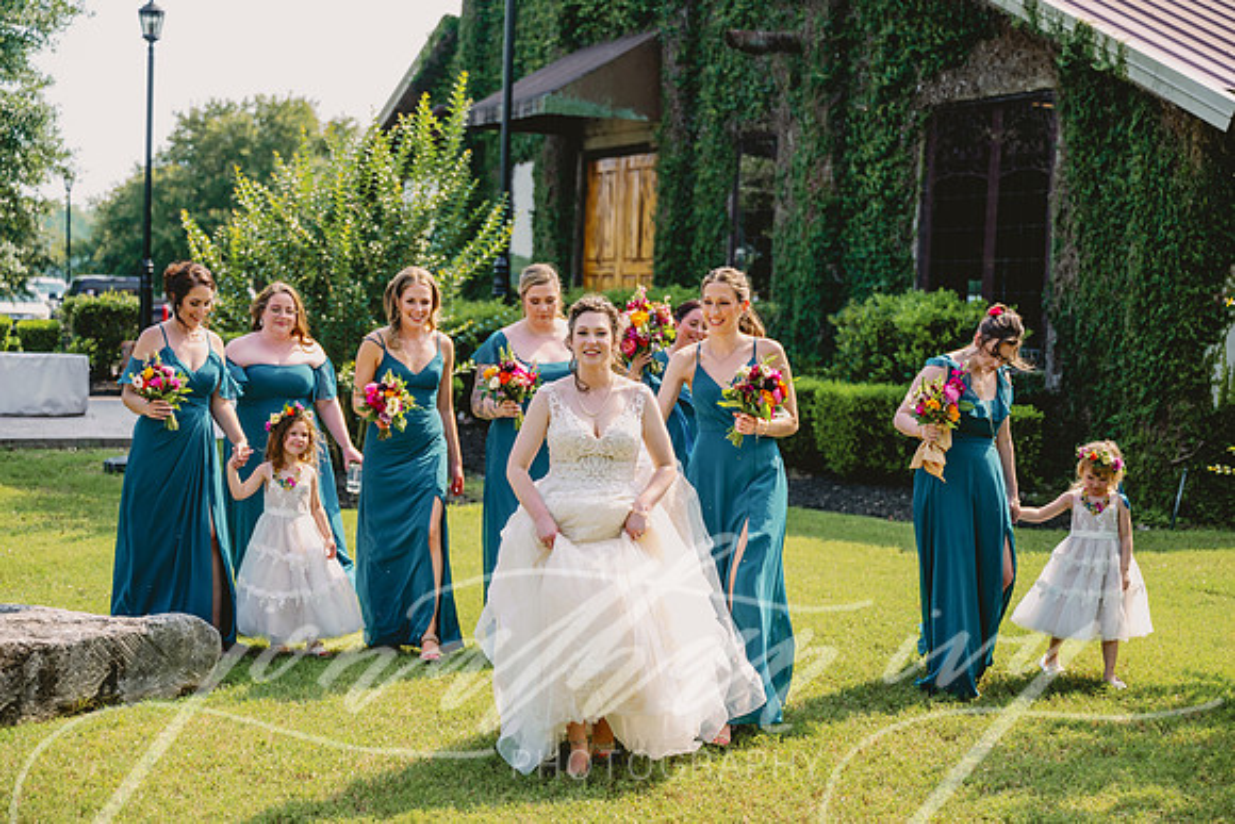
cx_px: 618
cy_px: 412
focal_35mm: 62
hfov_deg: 32.4
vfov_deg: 21.9
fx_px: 2127
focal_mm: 62
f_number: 2.8
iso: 50
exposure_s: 1/800
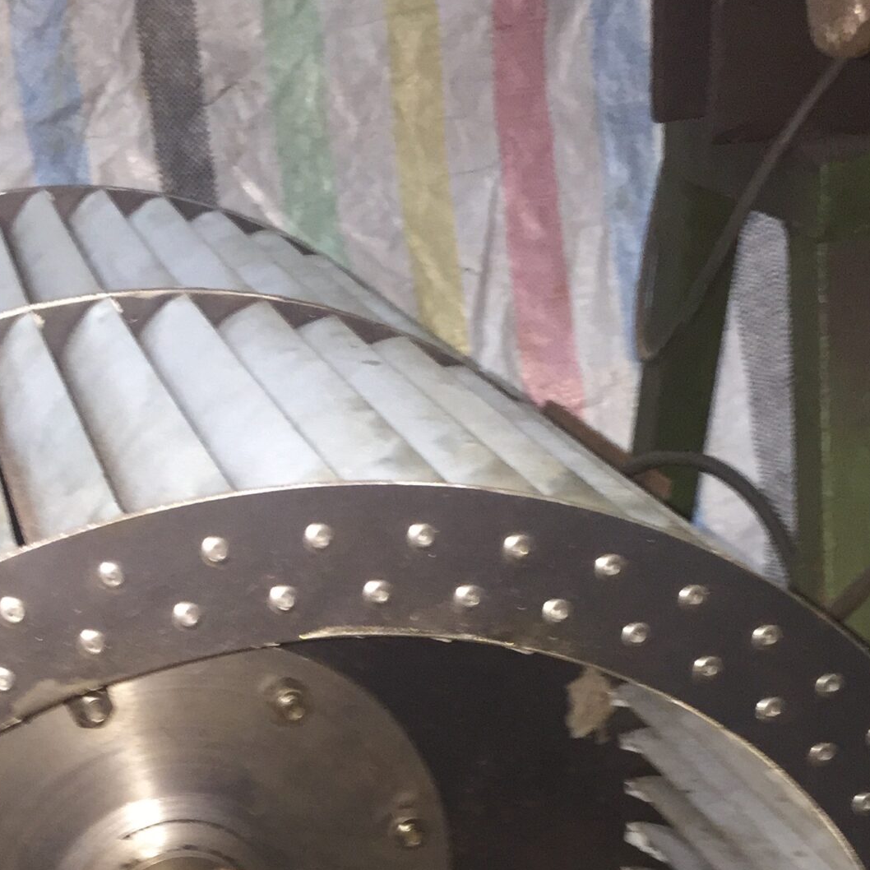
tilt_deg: -31.6
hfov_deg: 27.5
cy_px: 951
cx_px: 264
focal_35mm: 62
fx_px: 1763
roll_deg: +8.8
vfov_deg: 25.7
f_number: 2.2
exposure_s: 1/17
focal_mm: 4.15
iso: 125
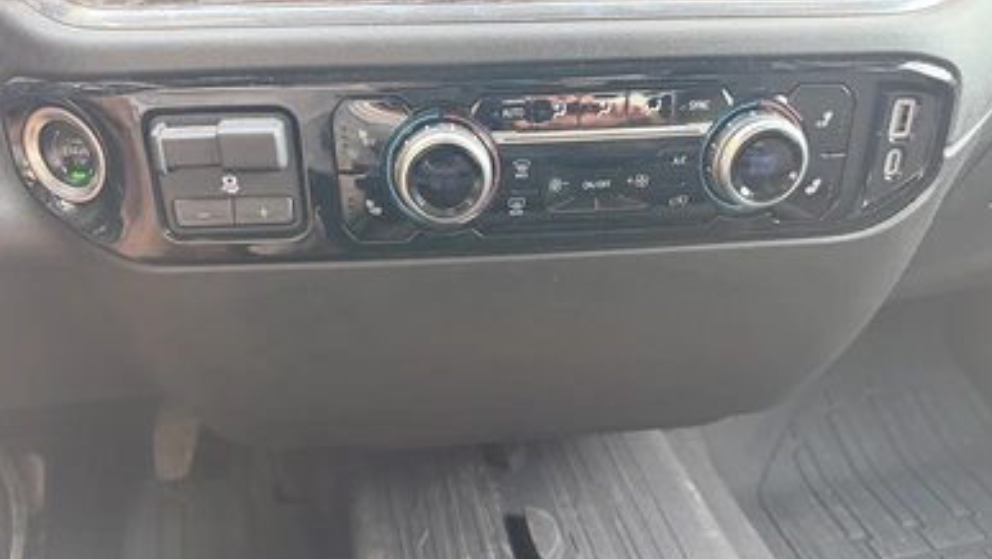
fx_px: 710
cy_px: 277
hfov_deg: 69.8
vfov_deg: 42.9
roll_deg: +3.4
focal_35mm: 27
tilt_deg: -29.0
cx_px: 492
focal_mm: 6.76
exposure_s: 1/57
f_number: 1.78
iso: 800
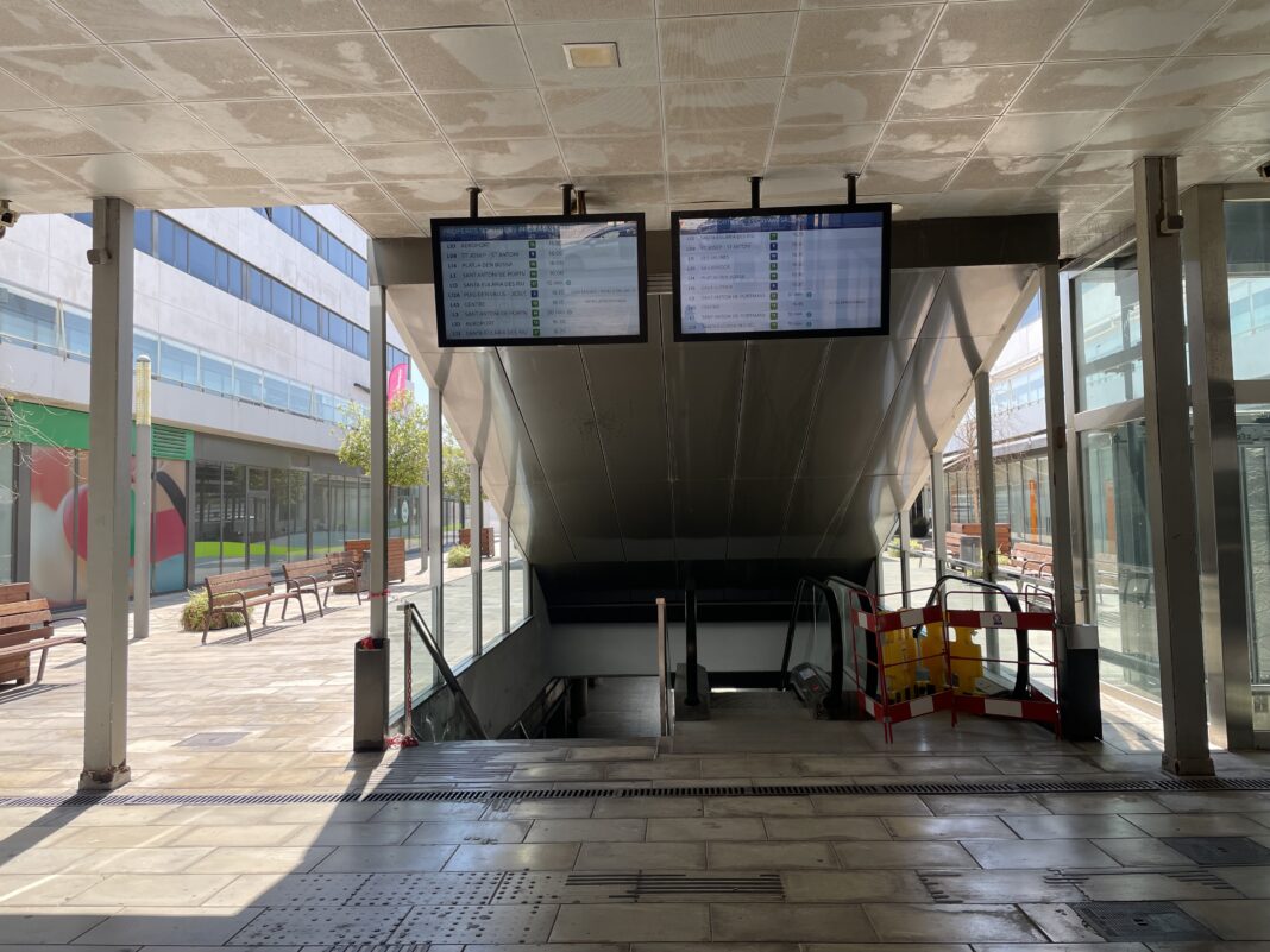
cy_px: 476
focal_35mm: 26
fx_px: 954
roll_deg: +0.9
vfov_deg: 53.1
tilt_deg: +2.7
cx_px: 635
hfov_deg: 67.3
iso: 32
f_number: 1.6
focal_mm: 4.2
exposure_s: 1/855
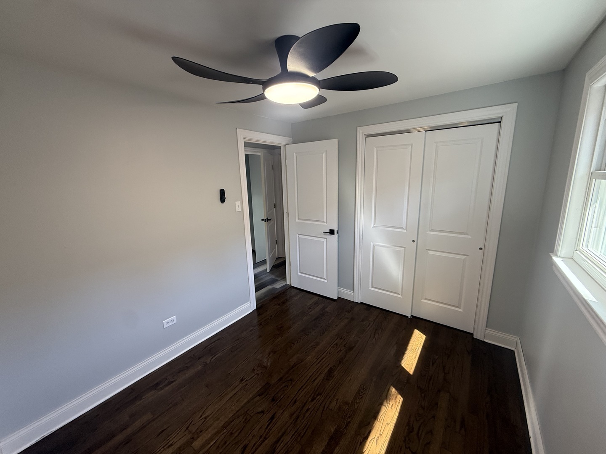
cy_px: 227
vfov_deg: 85.7
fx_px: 245
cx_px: 303
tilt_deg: -10.2
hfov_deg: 102.1
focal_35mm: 14
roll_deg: +0.9
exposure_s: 1/99
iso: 125
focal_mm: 2.22
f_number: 2.2
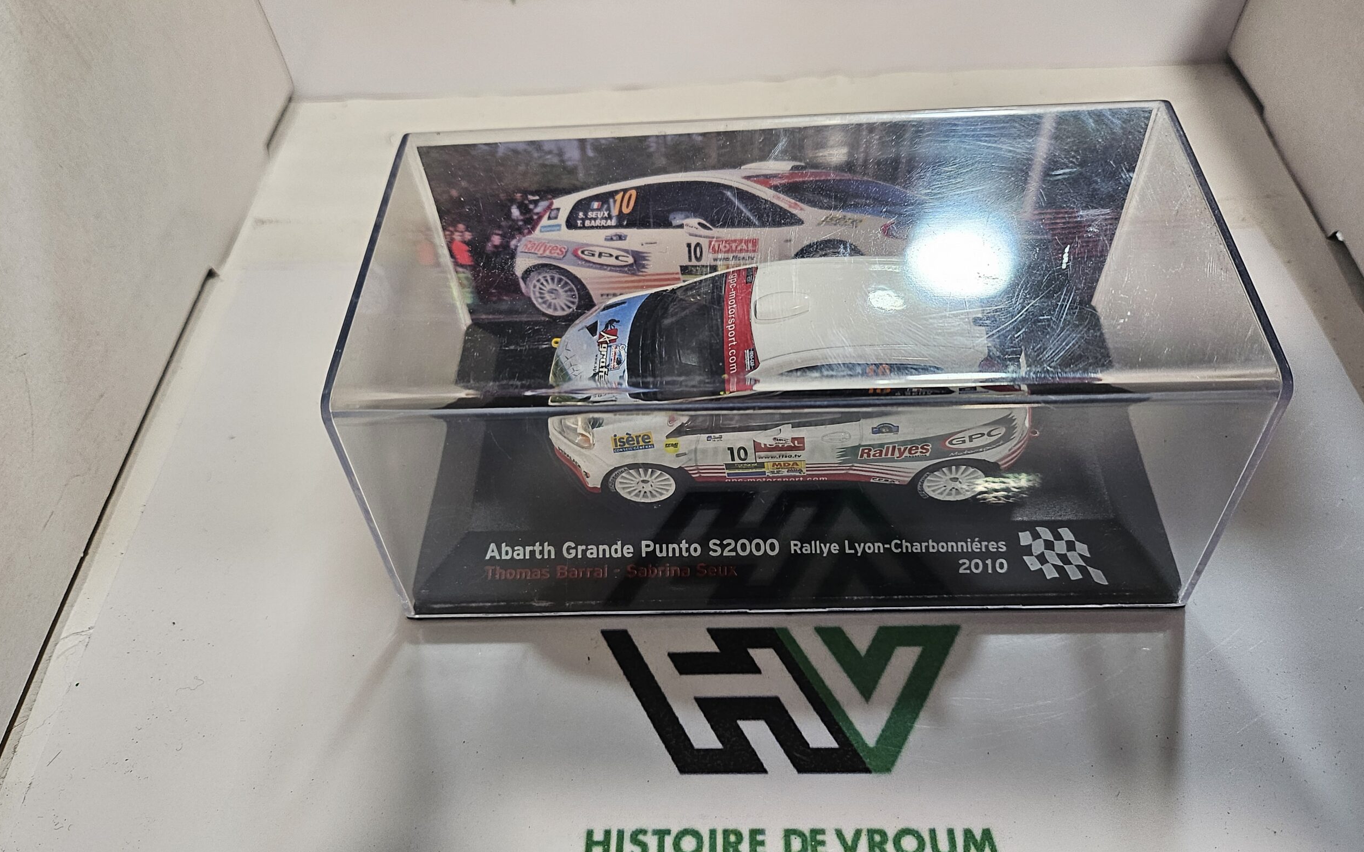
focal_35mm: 26
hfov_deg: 70.4
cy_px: 427
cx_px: 686
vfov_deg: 47.6
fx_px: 967
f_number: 1.8
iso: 160
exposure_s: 1/100
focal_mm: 5
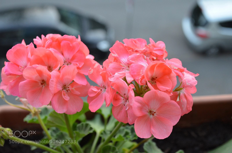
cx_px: 116
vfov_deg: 22.5
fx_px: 386
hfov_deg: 33.5
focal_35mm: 60
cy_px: 76
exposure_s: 1/60
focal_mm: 40
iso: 800
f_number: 5.6
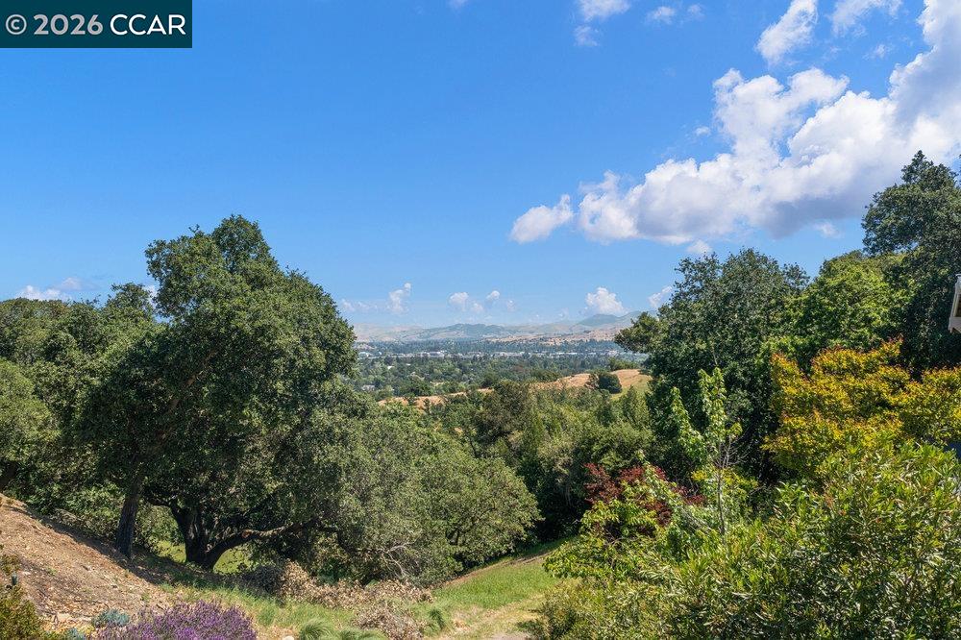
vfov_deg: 46.4
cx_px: 480
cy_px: 320
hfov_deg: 65.5
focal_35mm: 28
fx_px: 747
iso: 100
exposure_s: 1/400
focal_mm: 10.26
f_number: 5.6
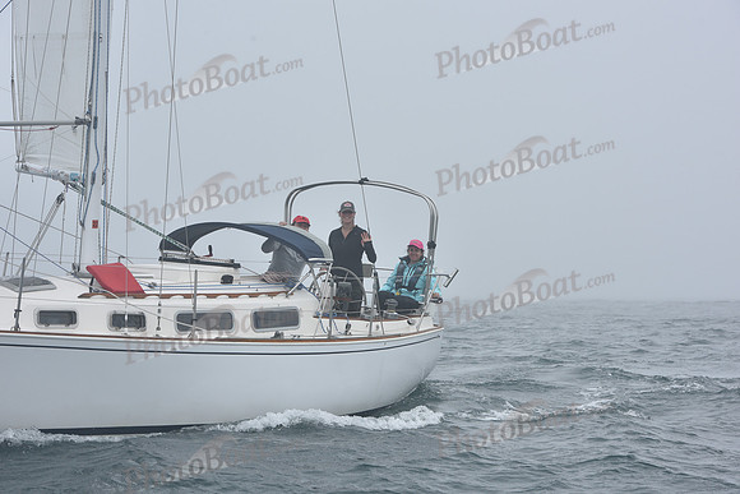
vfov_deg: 14.0
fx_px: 2015
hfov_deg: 20.8
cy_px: 247
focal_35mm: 98
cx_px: 370
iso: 250
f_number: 10
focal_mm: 98
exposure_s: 1/800
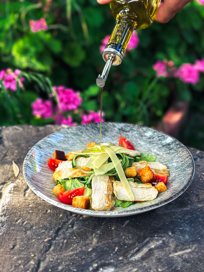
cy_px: 136
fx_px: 377
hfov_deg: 30.3
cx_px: 102
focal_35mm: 48
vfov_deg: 39.7
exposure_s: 1/340
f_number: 1.8
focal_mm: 6.86
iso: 80
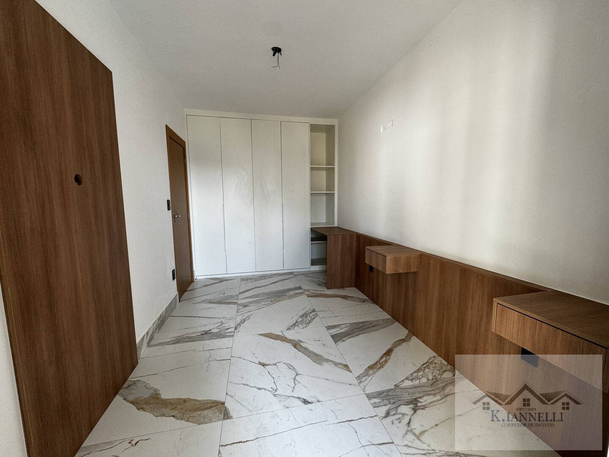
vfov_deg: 85.7
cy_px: 228
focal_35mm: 14
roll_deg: +0.1
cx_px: 304
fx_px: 246
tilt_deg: -6.6
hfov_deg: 102.1
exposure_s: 1/99
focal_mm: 2.22
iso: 100
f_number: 2.2
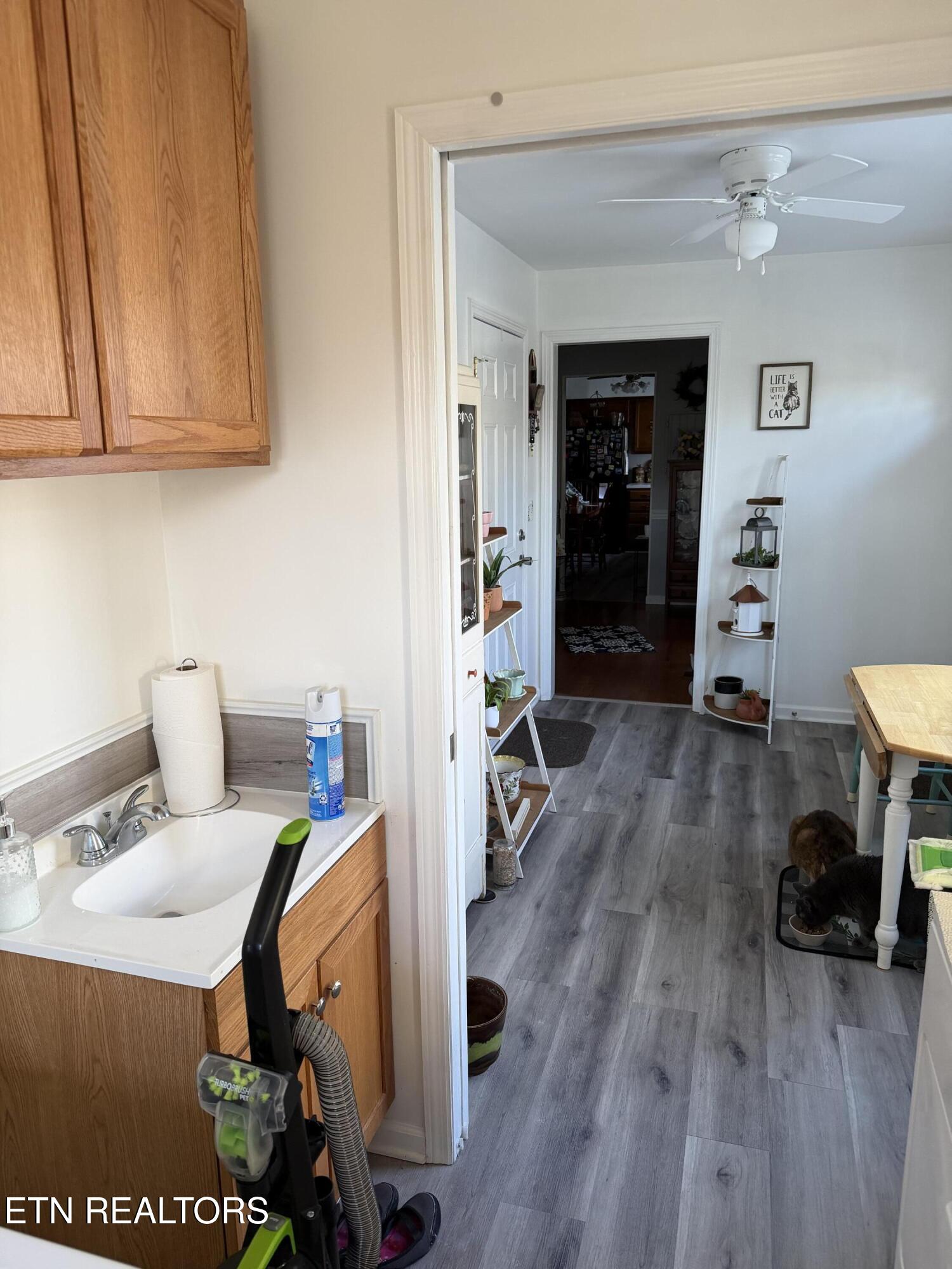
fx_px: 880
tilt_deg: -12.6
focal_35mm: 24
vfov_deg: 71.6
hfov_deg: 56.8
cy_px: 634
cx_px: 476
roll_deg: +0.7
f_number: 1.78
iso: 250
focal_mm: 6.76
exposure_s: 1/60
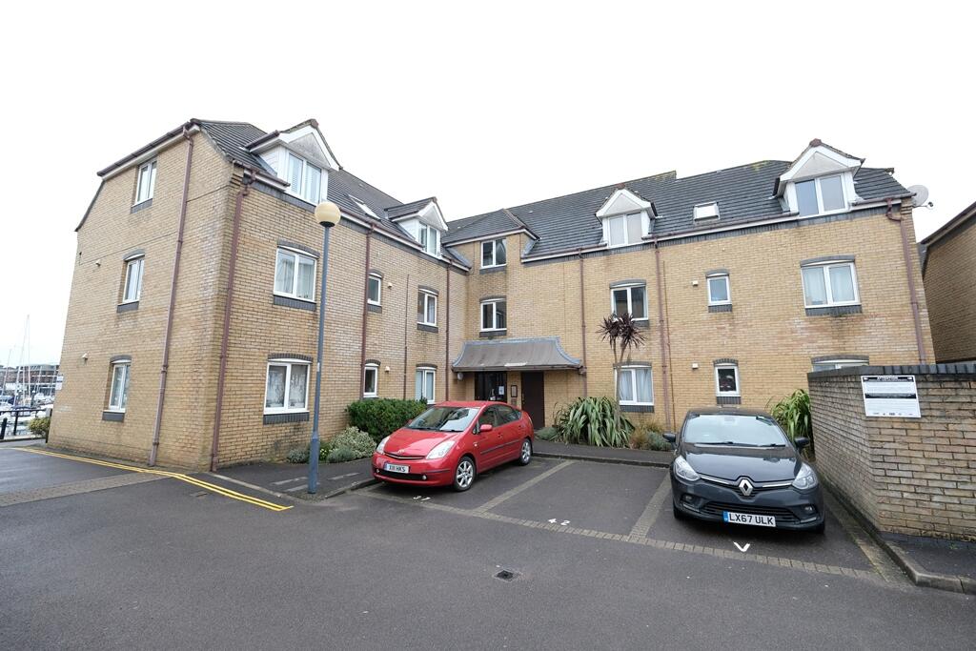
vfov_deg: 77.3
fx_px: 407
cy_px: 326
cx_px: 488
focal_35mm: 15
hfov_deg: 100.4
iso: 200
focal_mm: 10
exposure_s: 1/100
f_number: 4
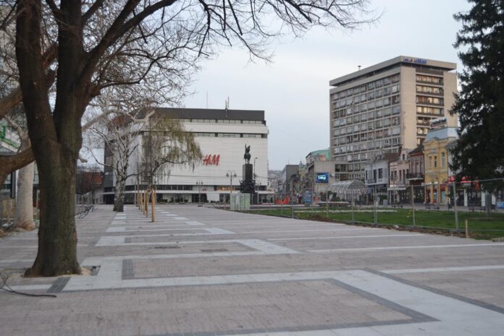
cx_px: 252
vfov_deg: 34.2
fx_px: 546
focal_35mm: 39
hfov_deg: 49.6
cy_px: 168
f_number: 5.6
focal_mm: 26
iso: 360
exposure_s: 1/125
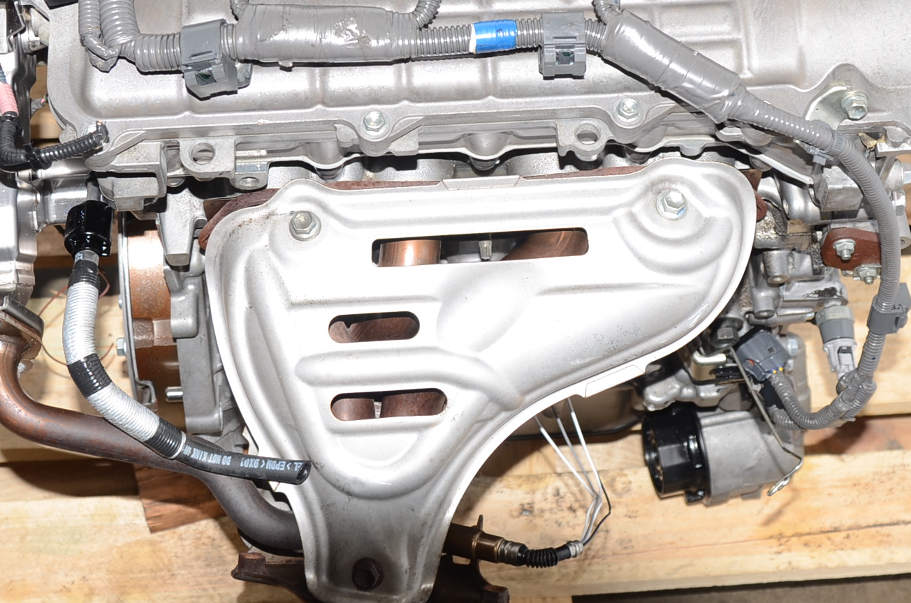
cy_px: 115
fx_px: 1717
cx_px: 477
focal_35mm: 68
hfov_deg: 29.7
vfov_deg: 19.7
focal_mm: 24
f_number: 5
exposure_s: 1/60
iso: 100
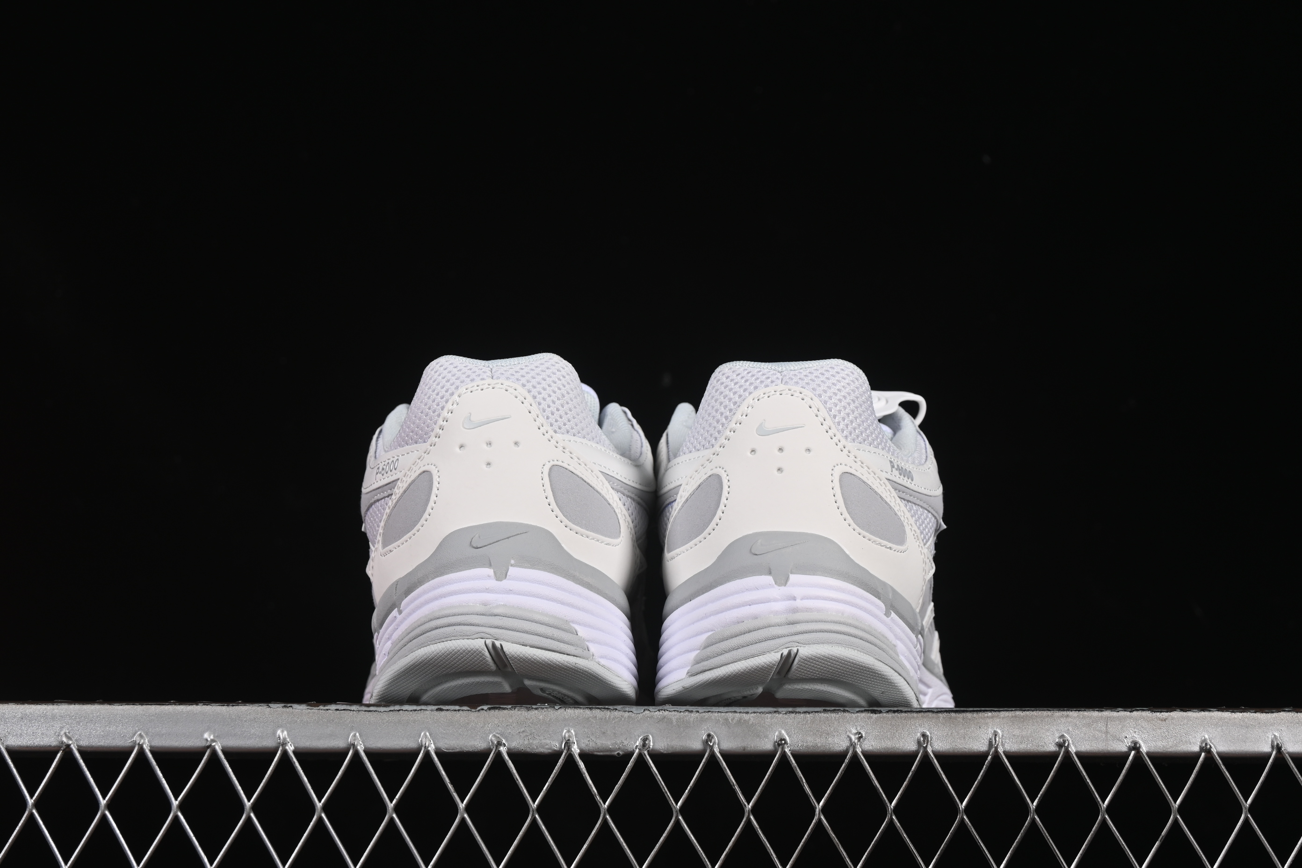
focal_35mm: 75
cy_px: 434
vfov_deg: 18.2
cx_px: 651
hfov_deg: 27.0
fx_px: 2712
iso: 160
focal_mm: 50
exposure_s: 1/80
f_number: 8
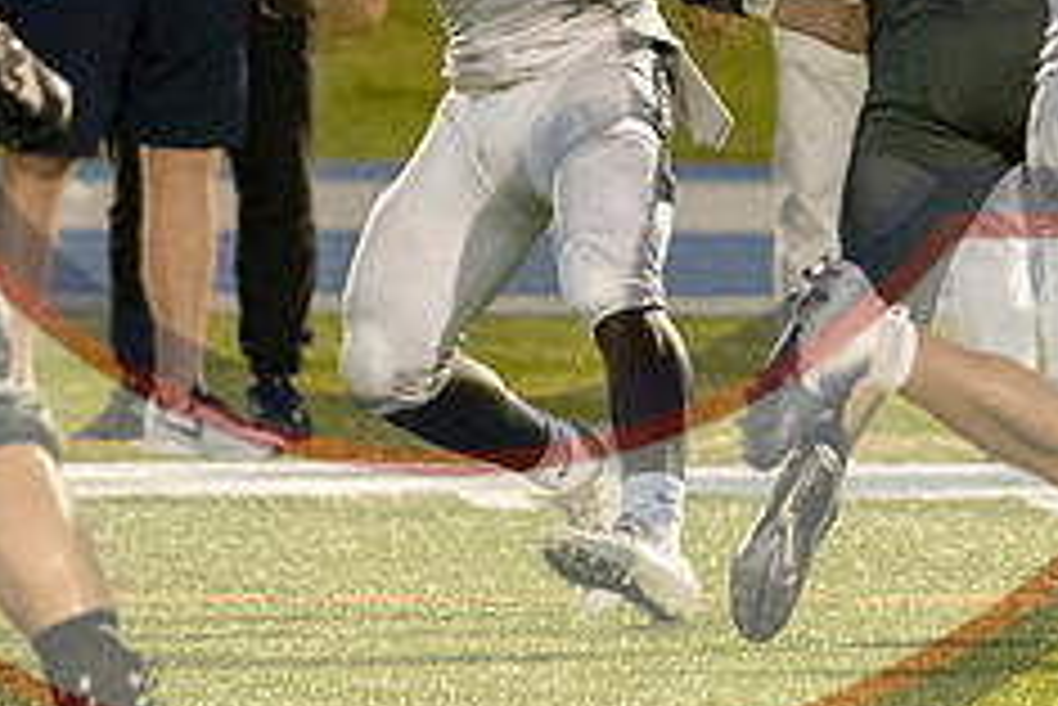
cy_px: -16
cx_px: 1139
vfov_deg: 1.2
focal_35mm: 1142
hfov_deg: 1.8
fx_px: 33581
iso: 10000
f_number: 2.8
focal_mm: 200
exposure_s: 1/1600
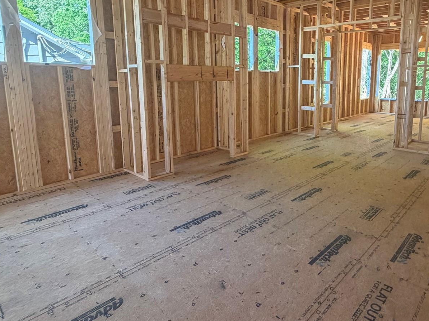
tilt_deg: -8.9
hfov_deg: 70.3
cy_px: 123
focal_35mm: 24
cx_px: 271
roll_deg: +1.5
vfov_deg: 56.2
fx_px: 297
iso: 250
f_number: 2.2
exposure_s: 1/121
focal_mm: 2.22
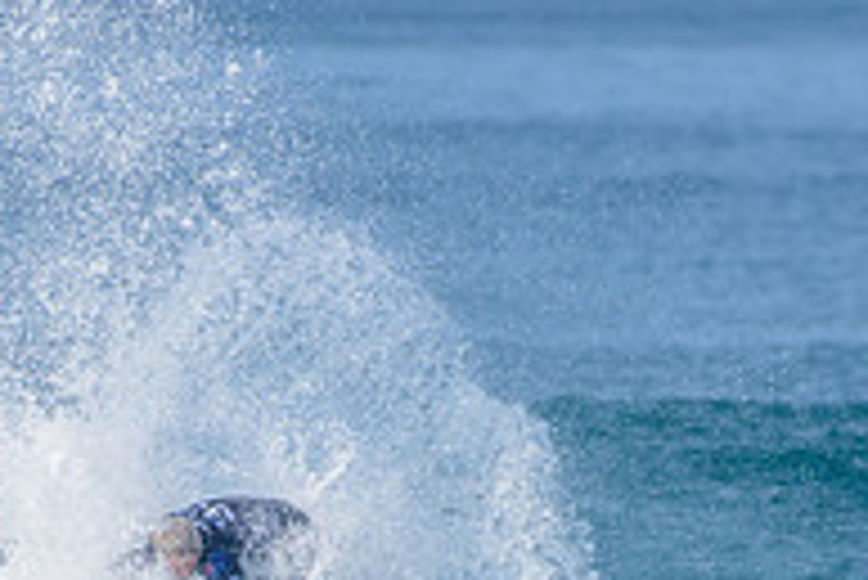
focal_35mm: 1503
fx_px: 36265
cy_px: 758
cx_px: 301
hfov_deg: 1.4
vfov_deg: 0.9
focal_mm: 500
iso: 250
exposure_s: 1/2500
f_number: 5.6
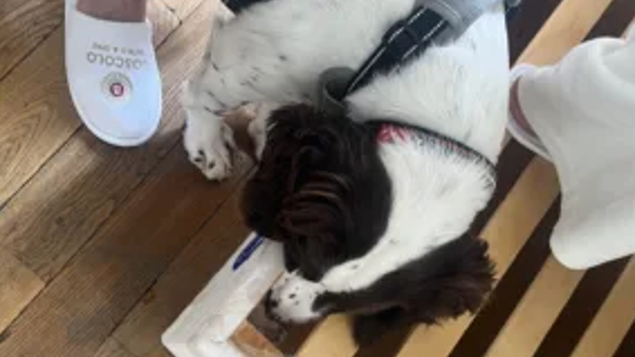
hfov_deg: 50.4
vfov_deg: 28.4
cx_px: 292
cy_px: 330
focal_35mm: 40
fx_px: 673
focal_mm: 5.1
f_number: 1.6
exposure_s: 1/60
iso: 125
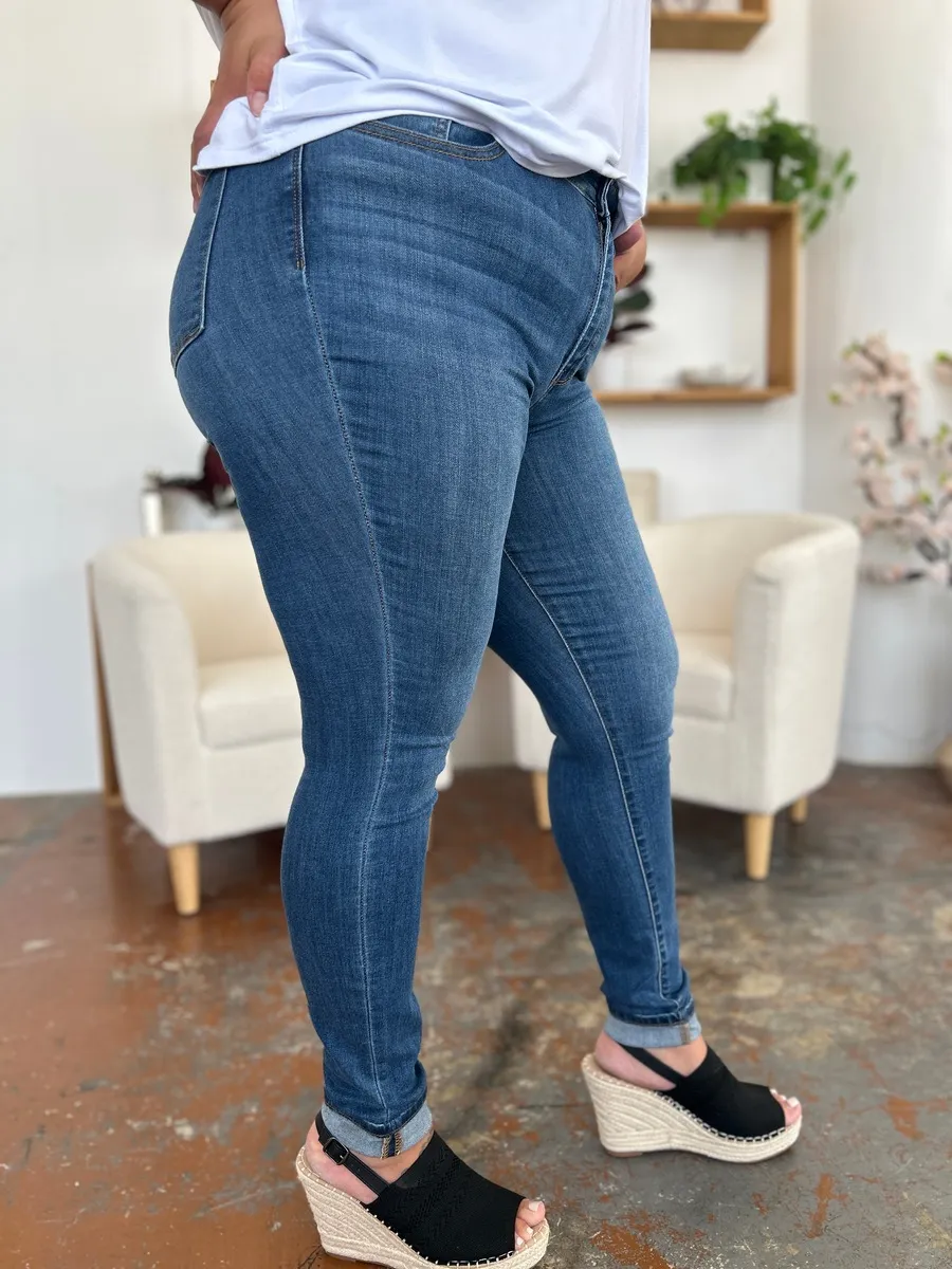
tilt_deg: -6.3
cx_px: 476
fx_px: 953
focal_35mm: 26
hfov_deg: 53.1
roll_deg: +0.7
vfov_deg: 67.3
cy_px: 634
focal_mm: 5.7
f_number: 1.5
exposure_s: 1/131
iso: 32
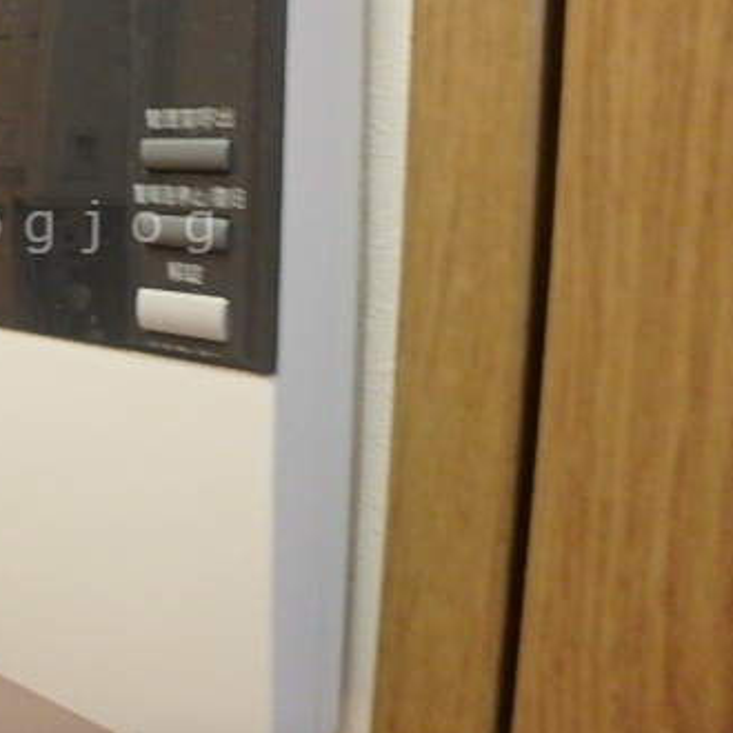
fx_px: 862
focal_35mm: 36
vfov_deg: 45.1
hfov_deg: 42.3
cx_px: 73
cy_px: 227
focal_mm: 3.7
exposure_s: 1/20
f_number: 3.5
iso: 800
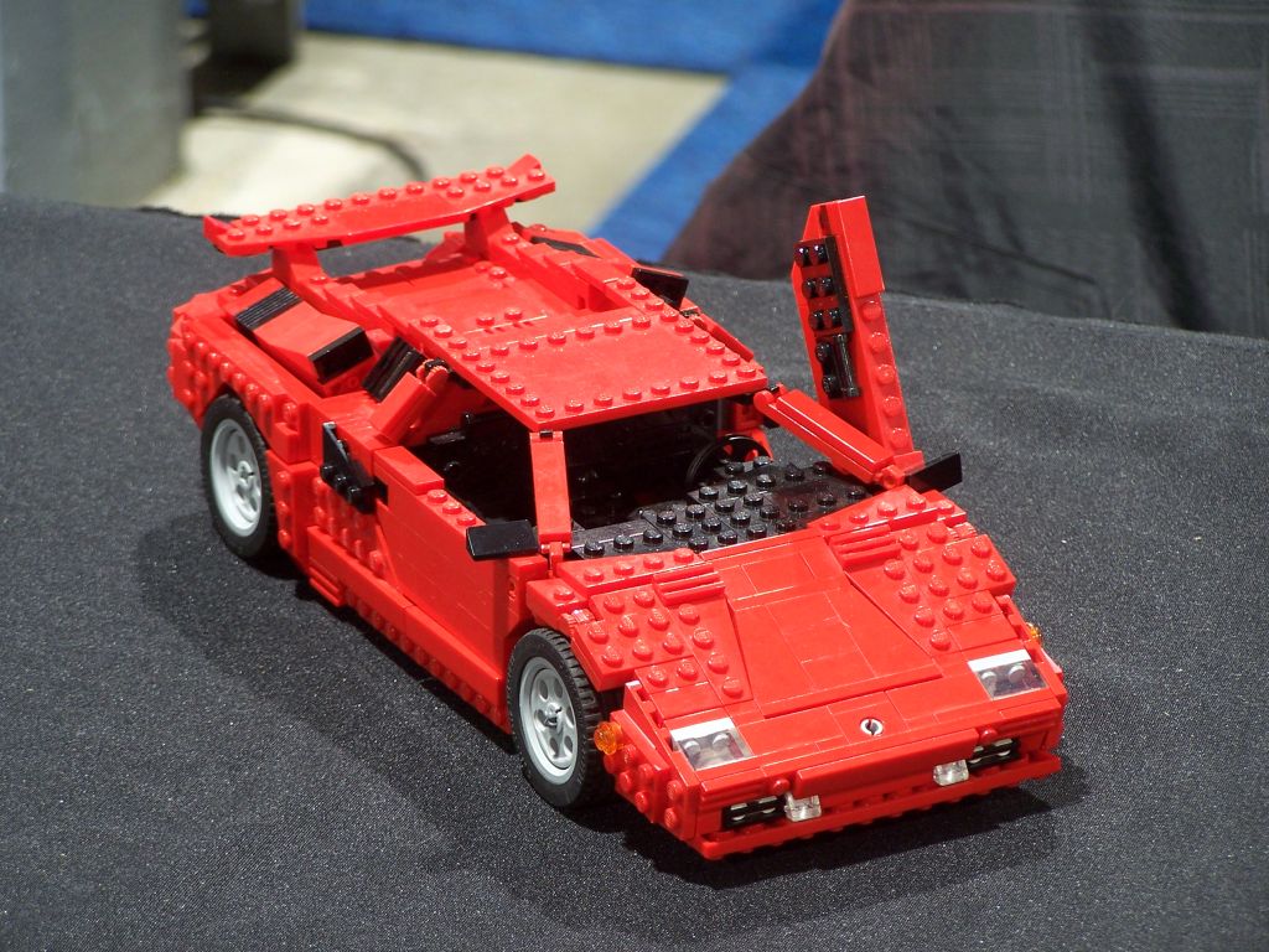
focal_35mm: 169
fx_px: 6195
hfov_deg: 11.7
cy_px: 476
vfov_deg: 8.8
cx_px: 634
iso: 80
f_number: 3.2
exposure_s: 1/2
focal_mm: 28
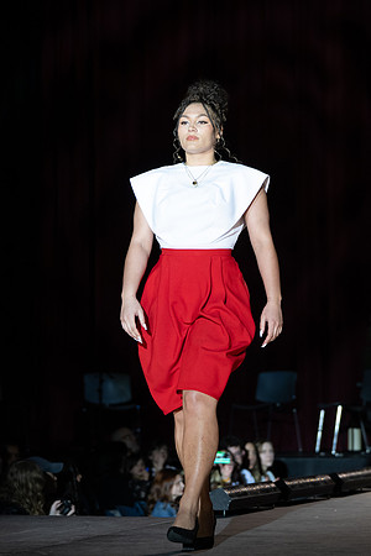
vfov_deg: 13.0
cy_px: 273
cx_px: 228
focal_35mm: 158
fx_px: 2435
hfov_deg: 8.7
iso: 800
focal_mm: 94
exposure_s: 1/640
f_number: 3.5
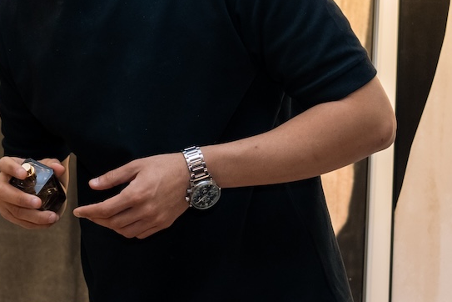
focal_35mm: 112
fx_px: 1406
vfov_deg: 12.2
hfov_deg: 18.2
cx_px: 139
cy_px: 156
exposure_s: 1/125
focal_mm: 32
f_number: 4
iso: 1000
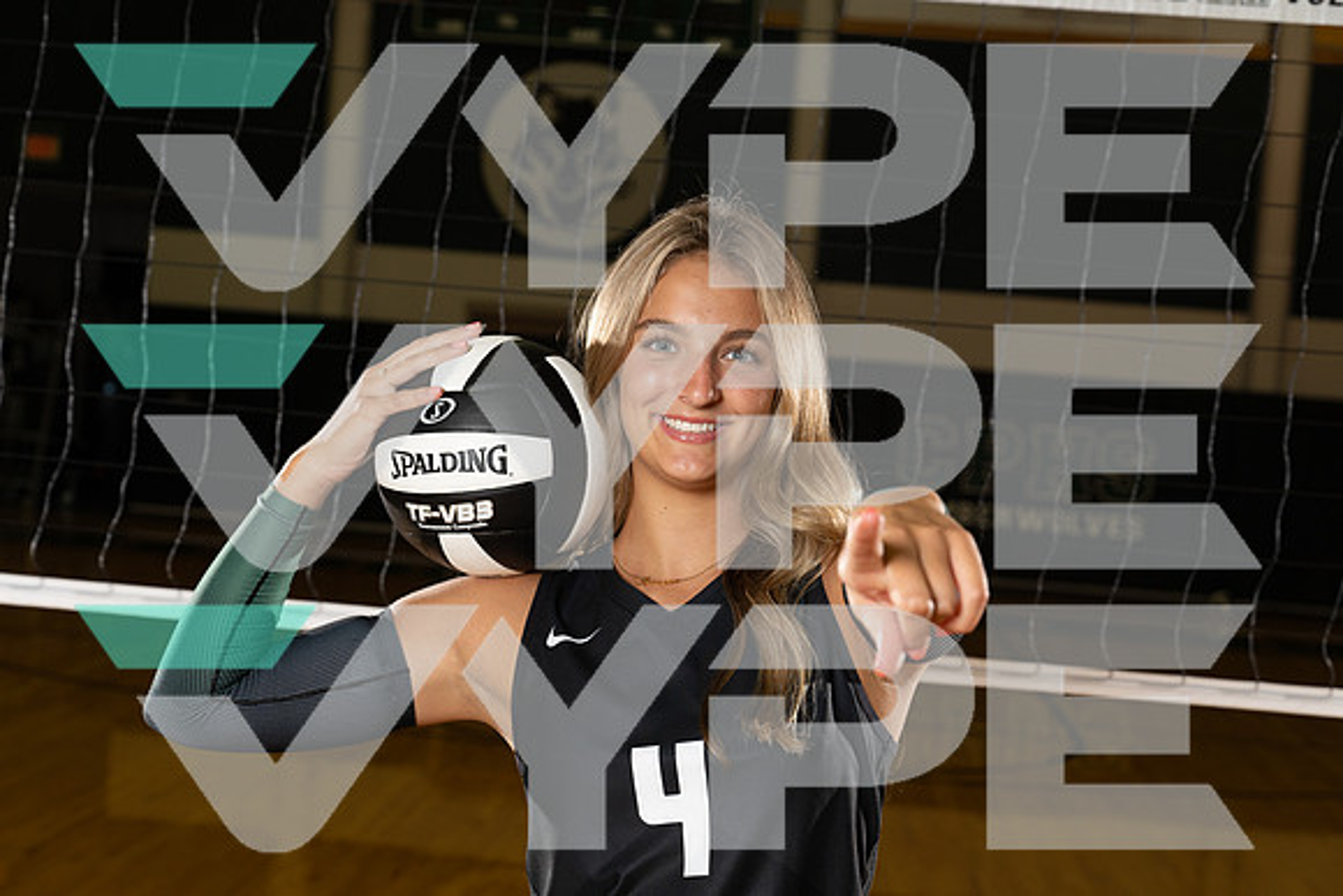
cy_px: 448
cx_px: 672
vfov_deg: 21.9
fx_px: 2313
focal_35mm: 62
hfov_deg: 32.4
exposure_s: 1/250
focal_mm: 62
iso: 800
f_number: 5.6
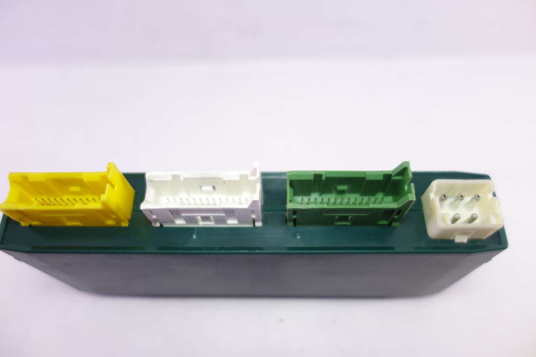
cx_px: 268
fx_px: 417
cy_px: 178
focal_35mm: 28
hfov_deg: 65.5
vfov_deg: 46.4
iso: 125
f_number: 1.8
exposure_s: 1/125
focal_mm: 10.4
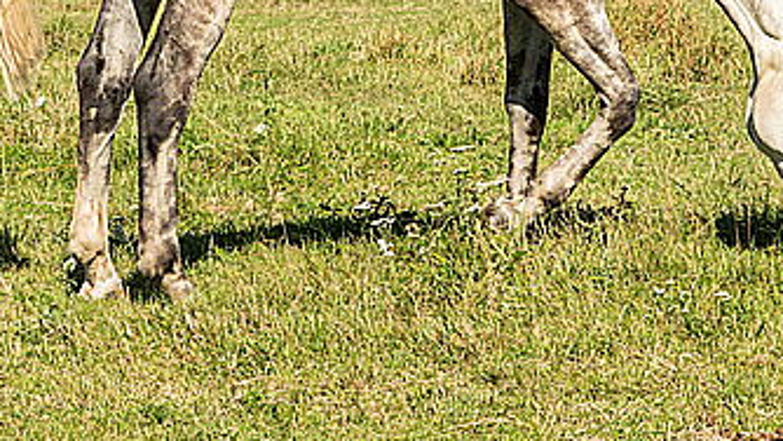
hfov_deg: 11.1
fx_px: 4028
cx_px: 455
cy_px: -61
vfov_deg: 6.2
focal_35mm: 194
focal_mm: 78
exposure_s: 1/500
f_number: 9
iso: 280
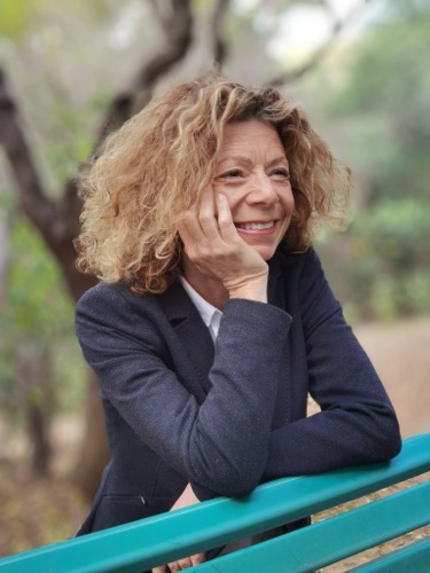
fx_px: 894
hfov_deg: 27.0
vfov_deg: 35.5
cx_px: 215
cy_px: 286
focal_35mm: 54
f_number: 0.95
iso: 50
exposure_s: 1/182
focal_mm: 6.71
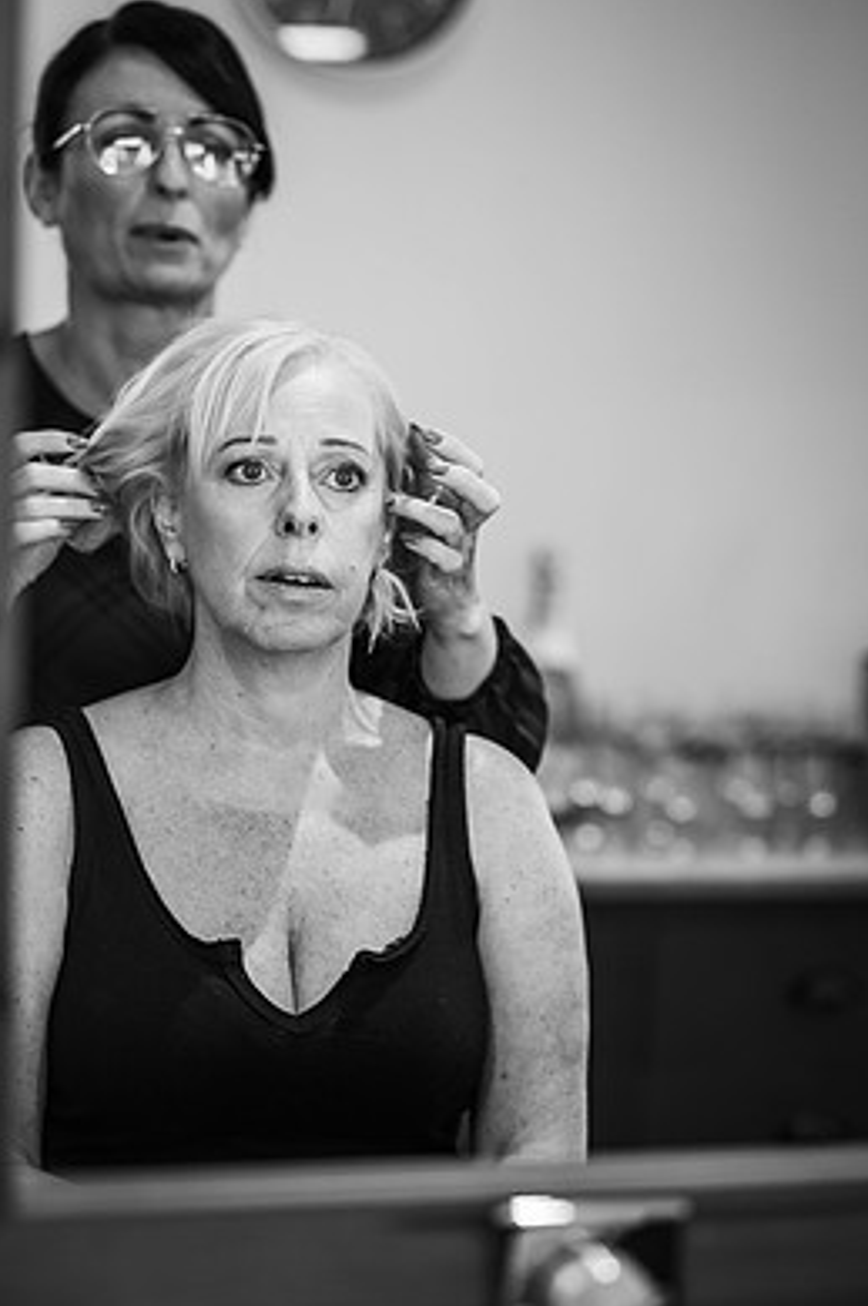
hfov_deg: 13.9
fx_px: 3554
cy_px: 707
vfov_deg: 20.8
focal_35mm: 98
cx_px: 394
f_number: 2.2
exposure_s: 1/200
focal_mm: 85
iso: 450
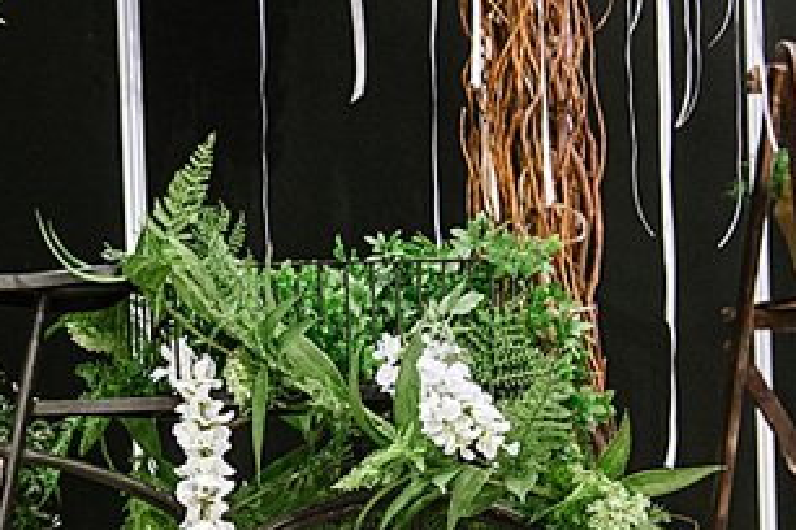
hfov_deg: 18.1
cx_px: -122
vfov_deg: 12.5
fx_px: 2388
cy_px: 542
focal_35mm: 108
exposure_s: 1/80
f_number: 2.8
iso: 1250
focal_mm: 44
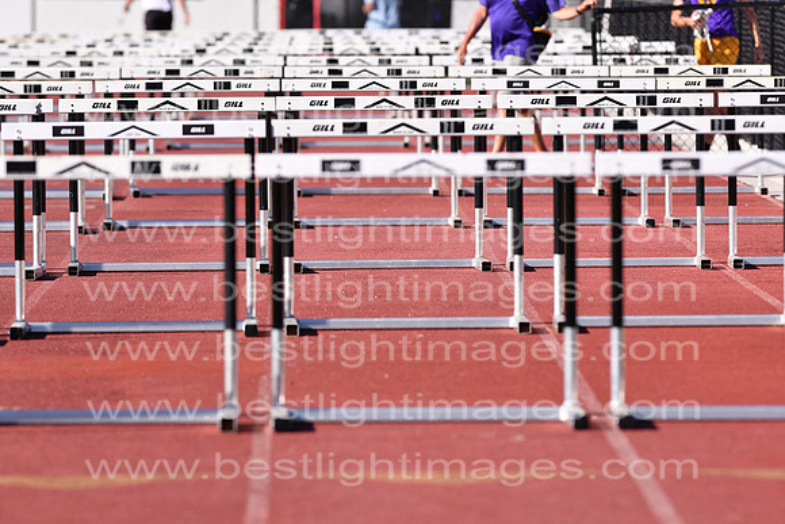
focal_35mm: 450
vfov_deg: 3.1
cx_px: 392
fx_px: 9814
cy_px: 262
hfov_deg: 4.6
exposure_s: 1/2500
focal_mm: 300
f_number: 5.6
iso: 400
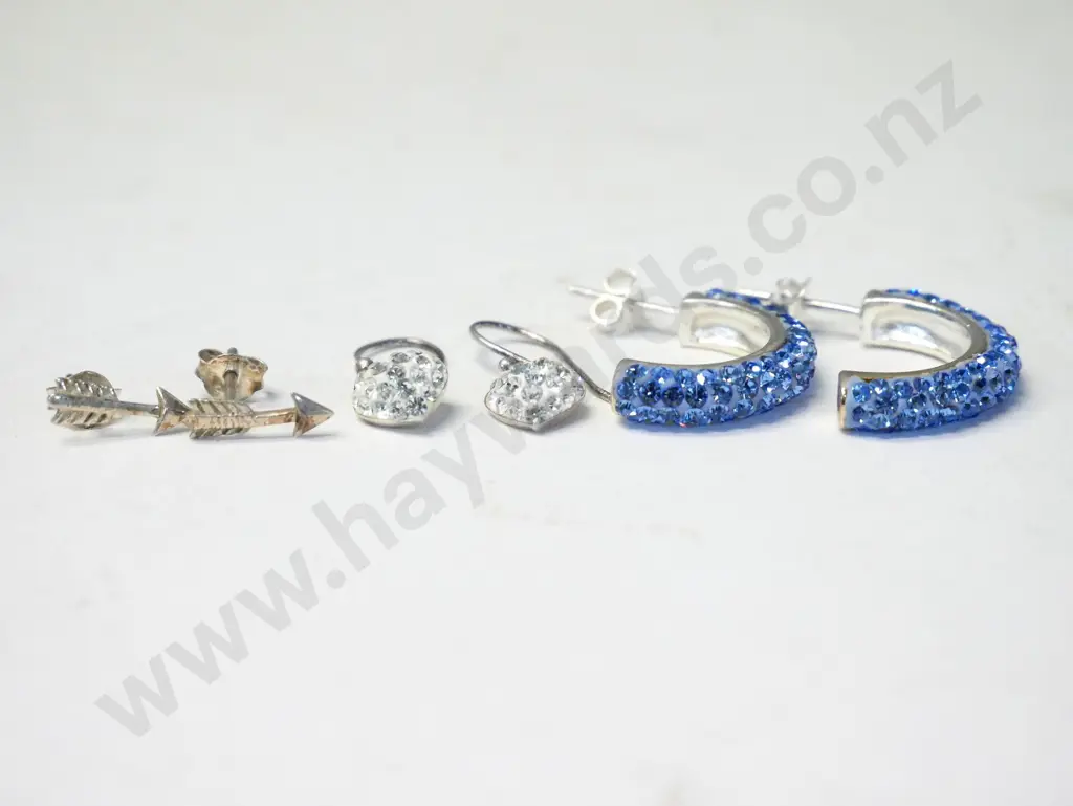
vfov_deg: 12.4
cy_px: 403
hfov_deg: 16.4
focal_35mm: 120
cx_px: 536
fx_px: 3721
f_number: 7.1
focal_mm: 60
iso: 3200
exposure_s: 1/200
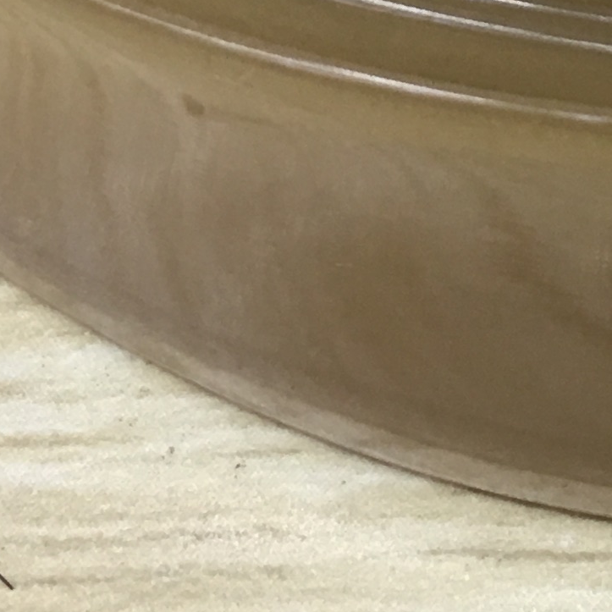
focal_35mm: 143
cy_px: -354
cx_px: 930
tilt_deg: -41.3
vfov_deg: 11.6
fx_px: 2860
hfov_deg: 11.7
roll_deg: +1.2
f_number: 2.2
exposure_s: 1/17
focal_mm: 4.15
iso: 50
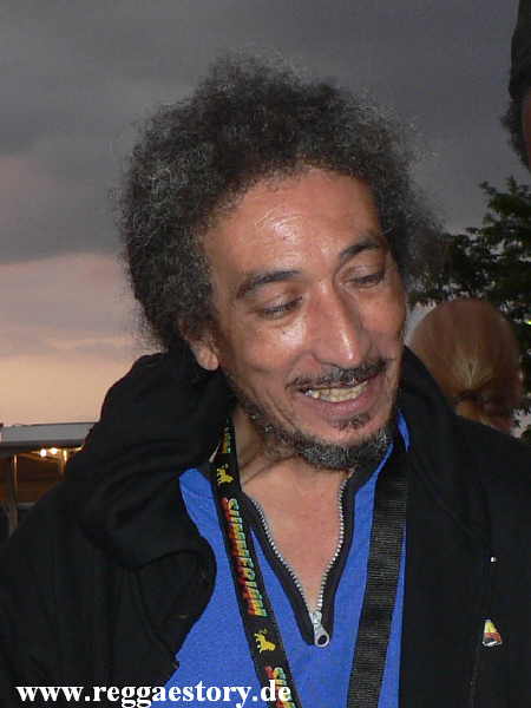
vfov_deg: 52.6
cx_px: 266
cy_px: 354
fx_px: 716
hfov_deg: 40.7
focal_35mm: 35
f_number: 2.8
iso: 100
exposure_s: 1/60
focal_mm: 6
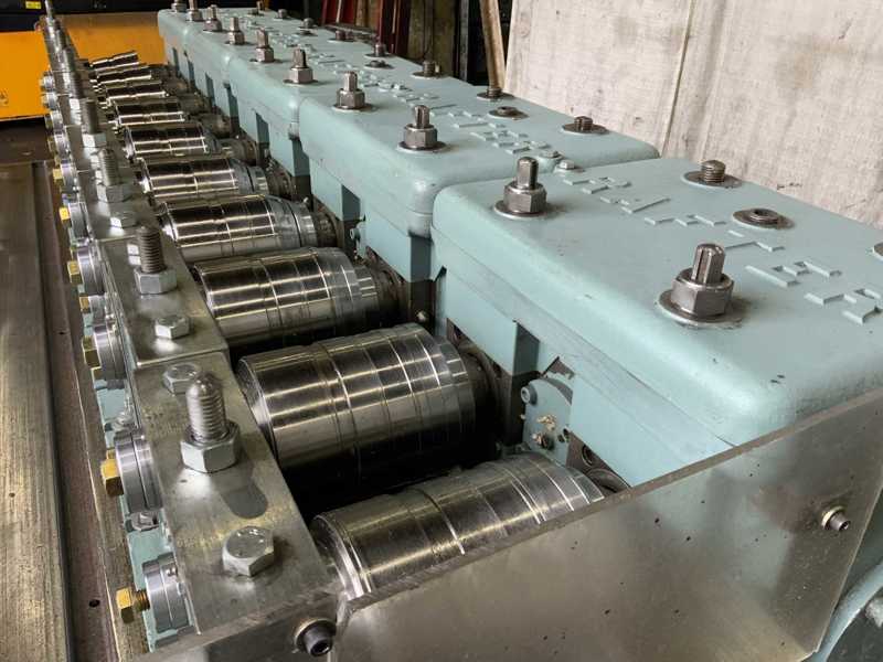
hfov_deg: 61.7
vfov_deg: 48.2
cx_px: 442
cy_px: 331
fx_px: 740
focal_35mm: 29
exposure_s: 1/120
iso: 64
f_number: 1.8
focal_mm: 3
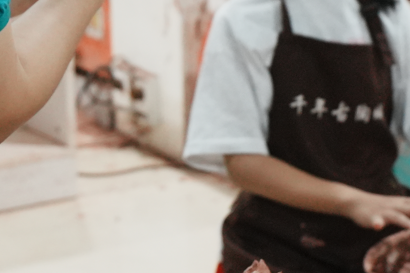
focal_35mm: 165
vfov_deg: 8.2
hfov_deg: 12.4
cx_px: 231
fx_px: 1879
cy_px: -94
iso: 800
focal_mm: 28
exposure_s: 1/250
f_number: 3.2
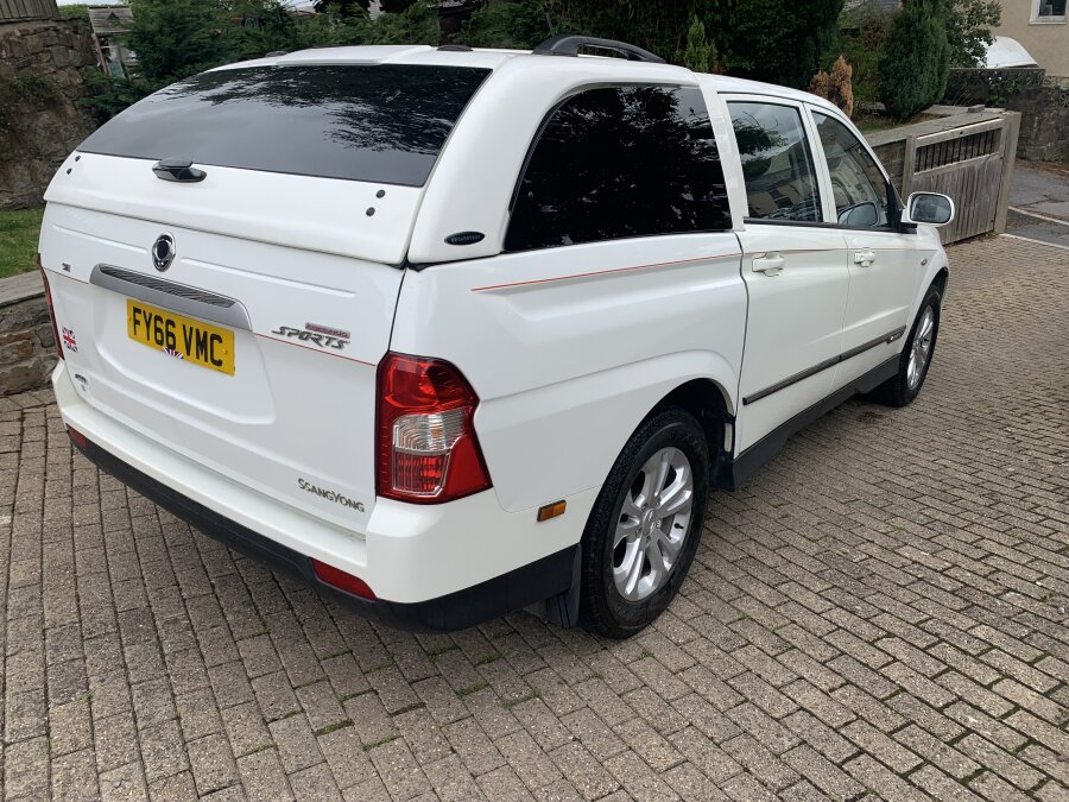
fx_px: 803
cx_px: 534
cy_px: 401
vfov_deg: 53.1
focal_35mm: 26
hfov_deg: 67.3
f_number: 1.8
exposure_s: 1/1176
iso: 25
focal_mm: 4.25
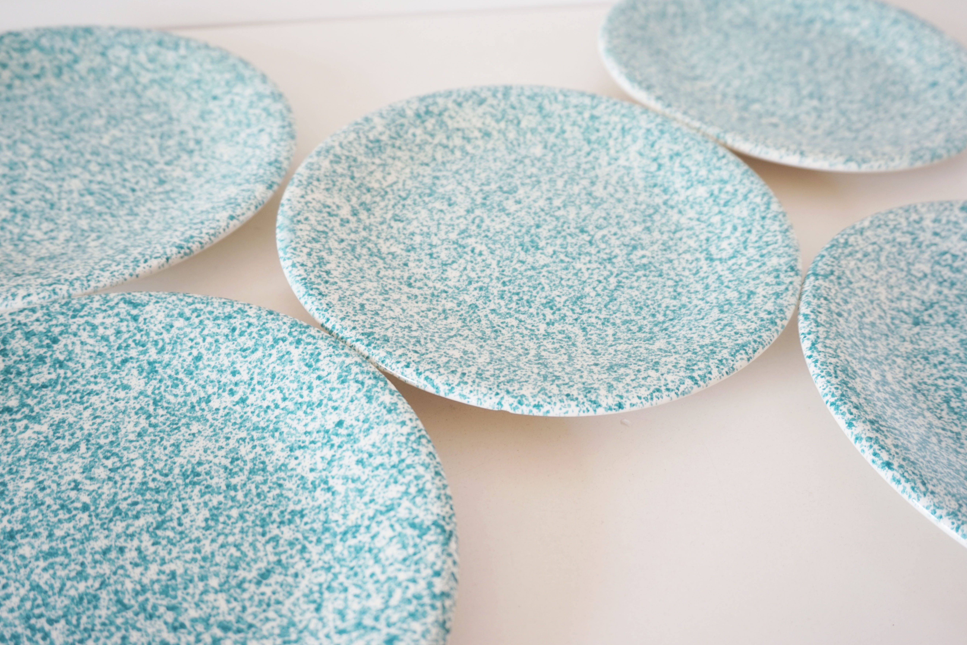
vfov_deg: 40.5
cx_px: 492
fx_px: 873
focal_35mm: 33
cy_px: 314
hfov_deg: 57.9
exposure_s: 1/60
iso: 125
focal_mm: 21
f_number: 4
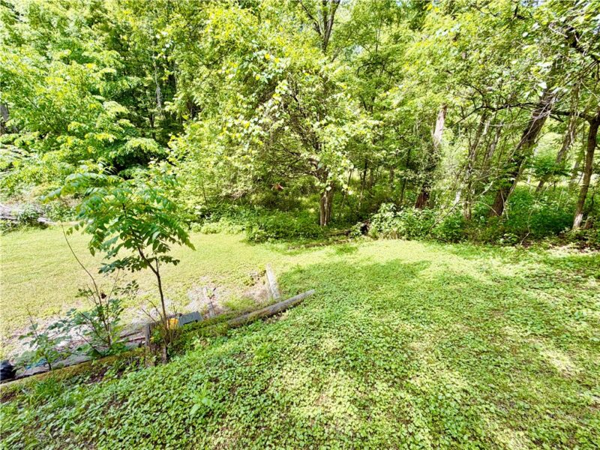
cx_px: 300
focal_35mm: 14
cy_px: 225
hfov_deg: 102.1
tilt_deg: -17.6
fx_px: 243
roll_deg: -3.1
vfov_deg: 85.7
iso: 40
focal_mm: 2.22
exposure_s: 1/238
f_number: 2.2
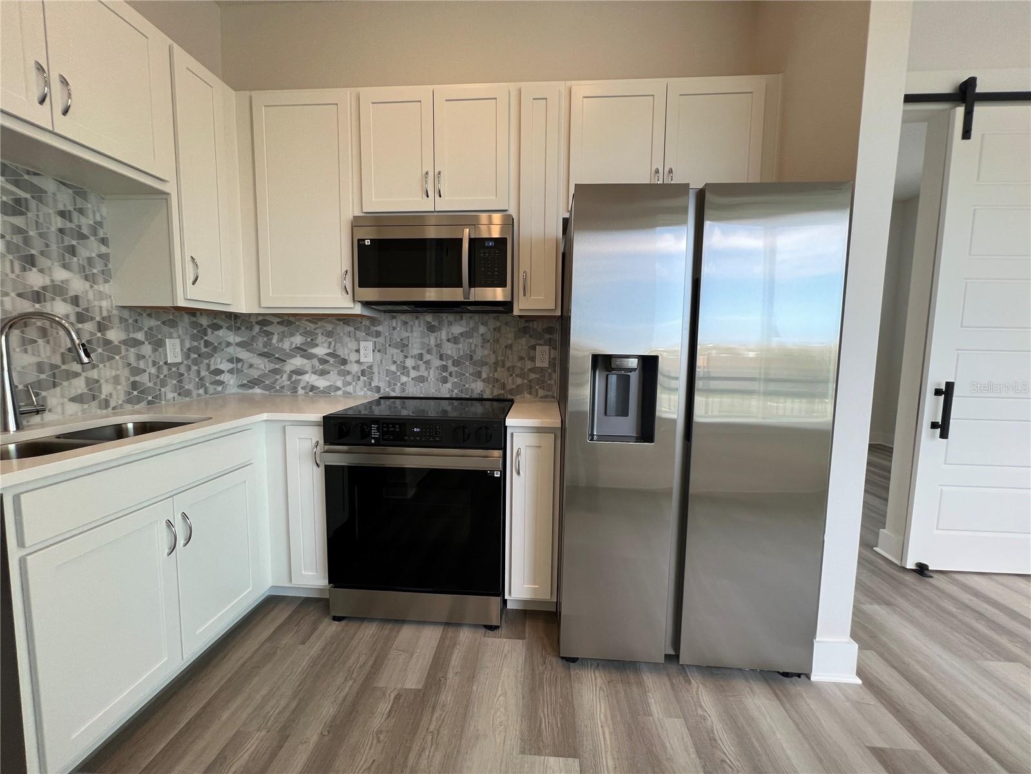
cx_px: 516
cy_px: 387
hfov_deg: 106.2
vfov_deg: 89.9
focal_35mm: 13
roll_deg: -0.1
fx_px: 387
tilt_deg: -6.0
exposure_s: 1/120
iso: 80
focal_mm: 1.57
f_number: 1.8
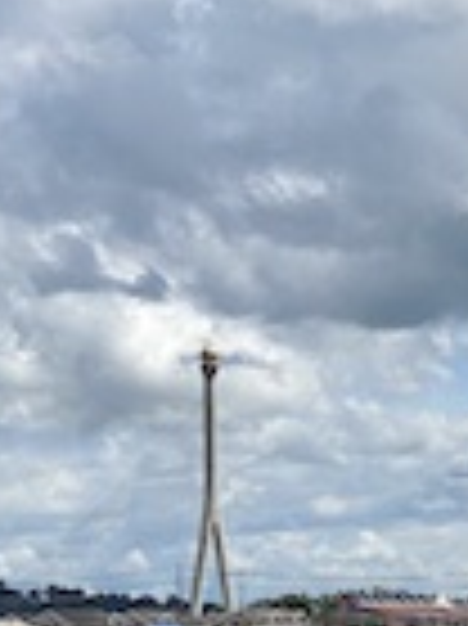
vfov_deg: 11.2
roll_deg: -0.1
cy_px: 610
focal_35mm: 175
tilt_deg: +1.3
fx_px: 3159
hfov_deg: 8.5
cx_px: 234
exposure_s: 1/2994
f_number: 2
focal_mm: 6
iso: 20
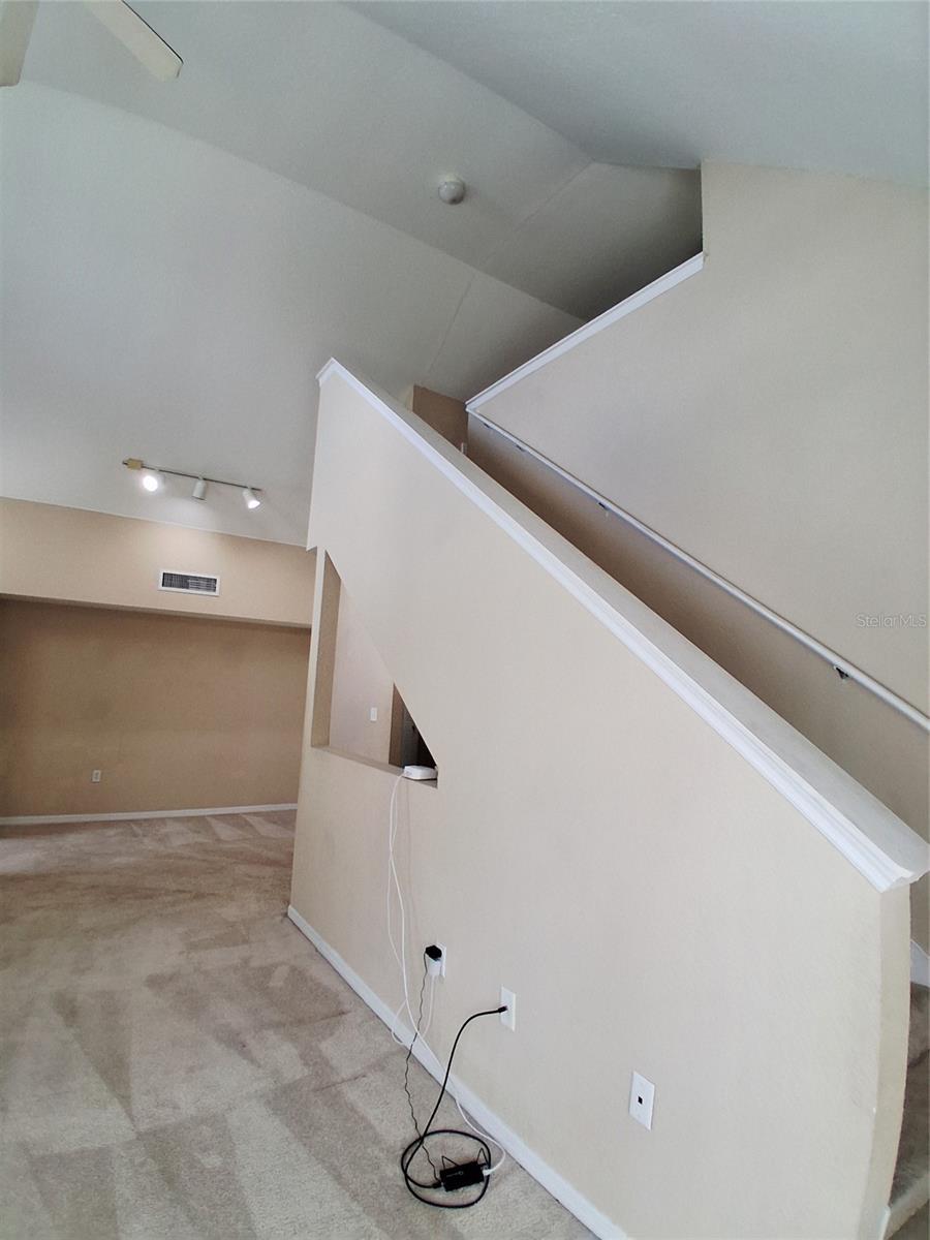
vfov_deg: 91.0
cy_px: 620
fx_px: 609
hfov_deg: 74.7
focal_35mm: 17
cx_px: 465
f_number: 2.2
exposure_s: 1/60
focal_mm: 1.4
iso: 100
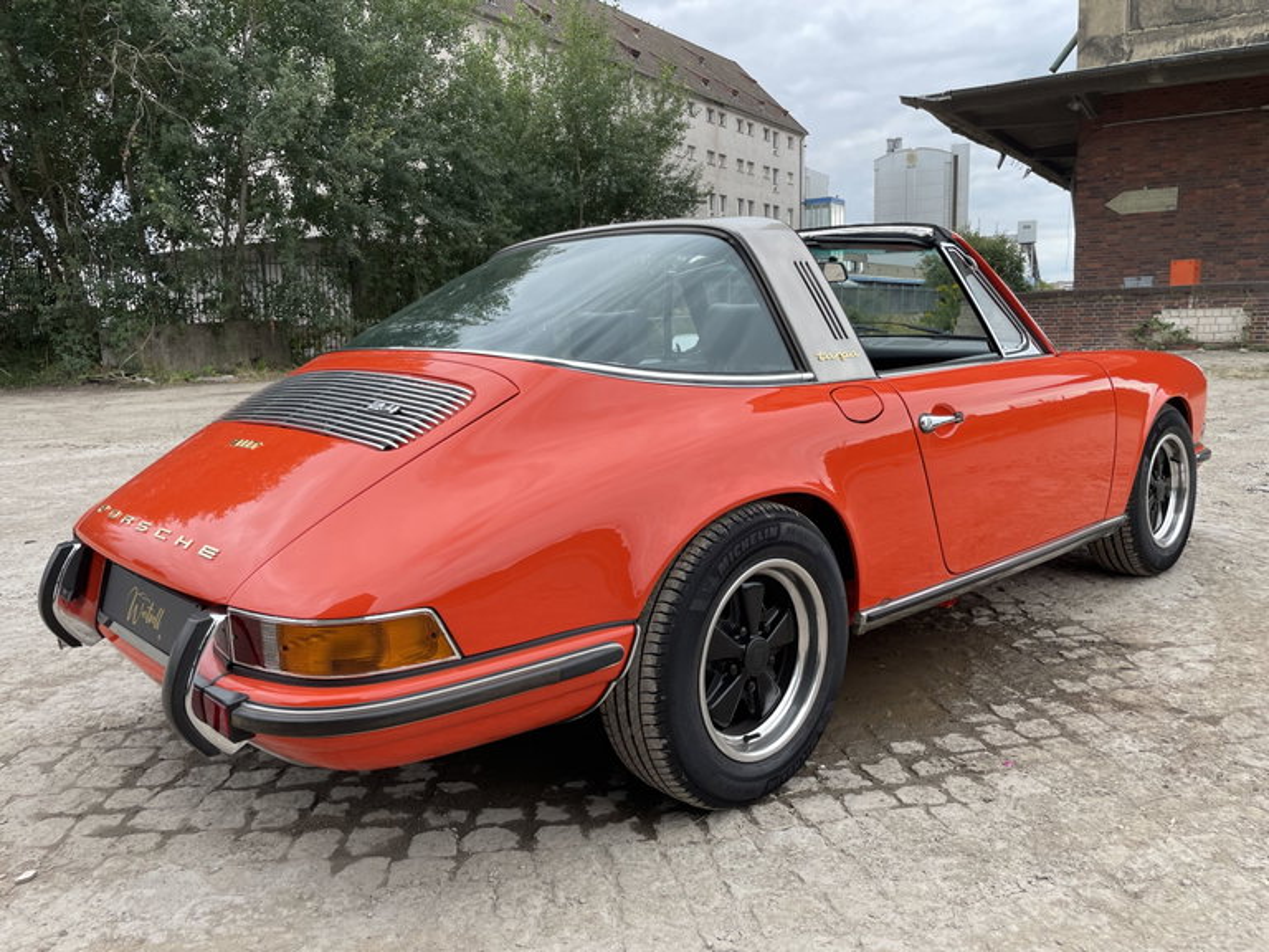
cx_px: 634
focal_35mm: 26
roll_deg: +1.7
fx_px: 953
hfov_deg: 67.3
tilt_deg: -8.7
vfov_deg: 53.1
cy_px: 476
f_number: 1.6
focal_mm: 4.2
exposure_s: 1/450
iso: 32
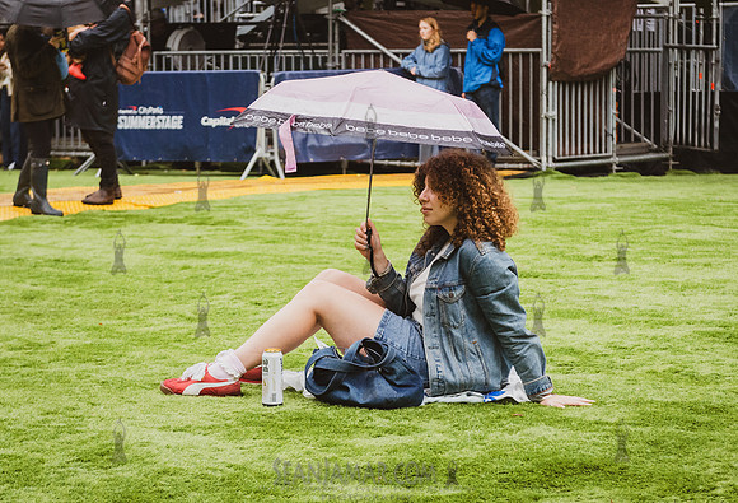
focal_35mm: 109
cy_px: 273
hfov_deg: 18.7
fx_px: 2241
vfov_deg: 12.8
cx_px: 384
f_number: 4.5
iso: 2000
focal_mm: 70
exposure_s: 1/1600
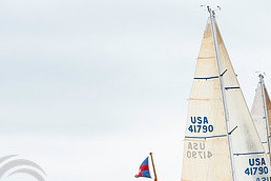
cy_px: 206
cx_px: 260
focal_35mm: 264
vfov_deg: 5.2
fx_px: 1987
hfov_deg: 7.8
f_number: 5
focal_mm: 105
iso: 250
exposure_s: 1/1000
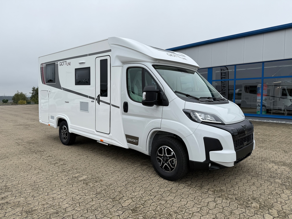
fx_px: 202
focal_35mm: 24
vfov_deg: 56.8
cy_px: 110
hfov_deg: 71.6
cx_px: 146
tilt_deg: -3.0
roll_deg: -0.2
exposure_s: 1/1653
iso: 80
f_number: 1.78
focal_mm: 6.76
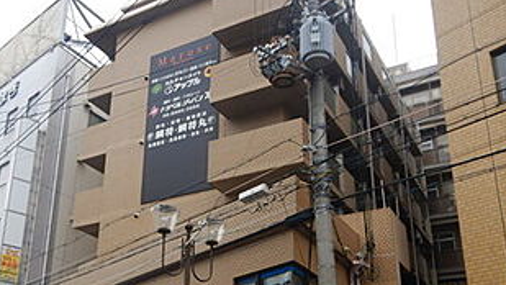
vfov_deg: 27.3
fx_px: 577
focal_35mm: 43
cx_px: 203
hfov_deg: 47.1
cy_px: 217
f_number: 2.8
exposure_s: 1/640
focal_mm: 4.3
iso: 125
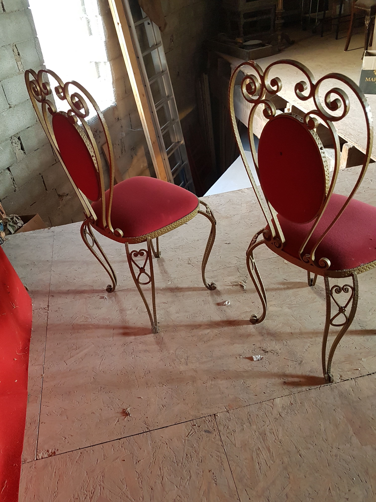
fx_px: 377
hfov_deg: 53.1
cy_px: 251
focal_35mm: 26
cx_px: 188
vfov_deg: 67.3
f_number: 1.7
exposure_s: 1/25
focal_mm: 4.2
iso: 200
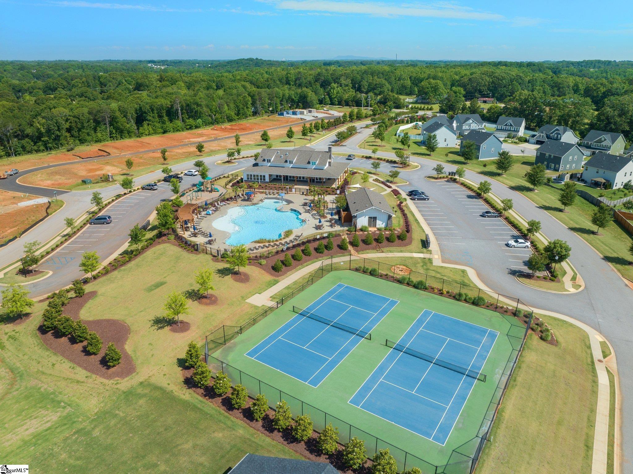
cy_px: 237
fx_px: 439
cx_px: 316
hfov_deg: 71.6
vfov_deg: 56.8
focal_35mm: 24
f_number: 5.6
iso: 100
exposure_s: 1/50
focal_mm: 12.29
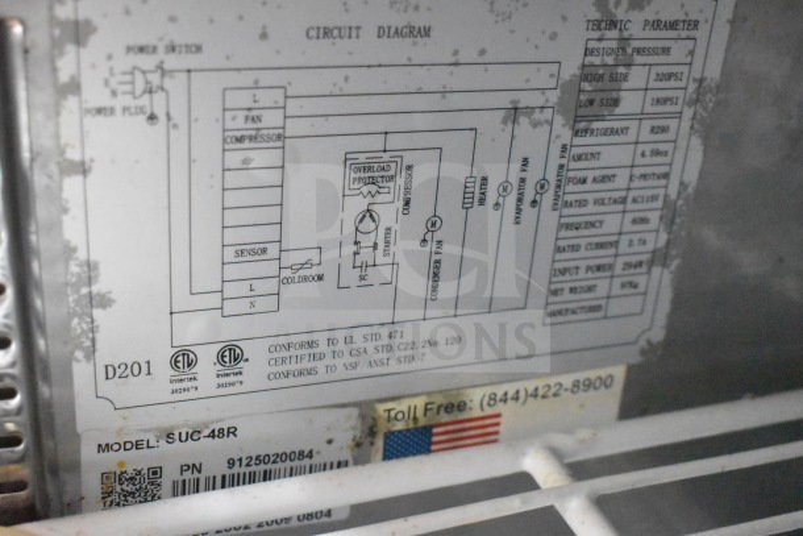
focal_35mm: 46
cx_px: 402
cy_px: 268
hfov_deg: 42.3
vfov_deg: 29.0
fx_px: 1037
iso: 20000
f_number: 4.2
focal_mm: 31
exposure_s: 1/50
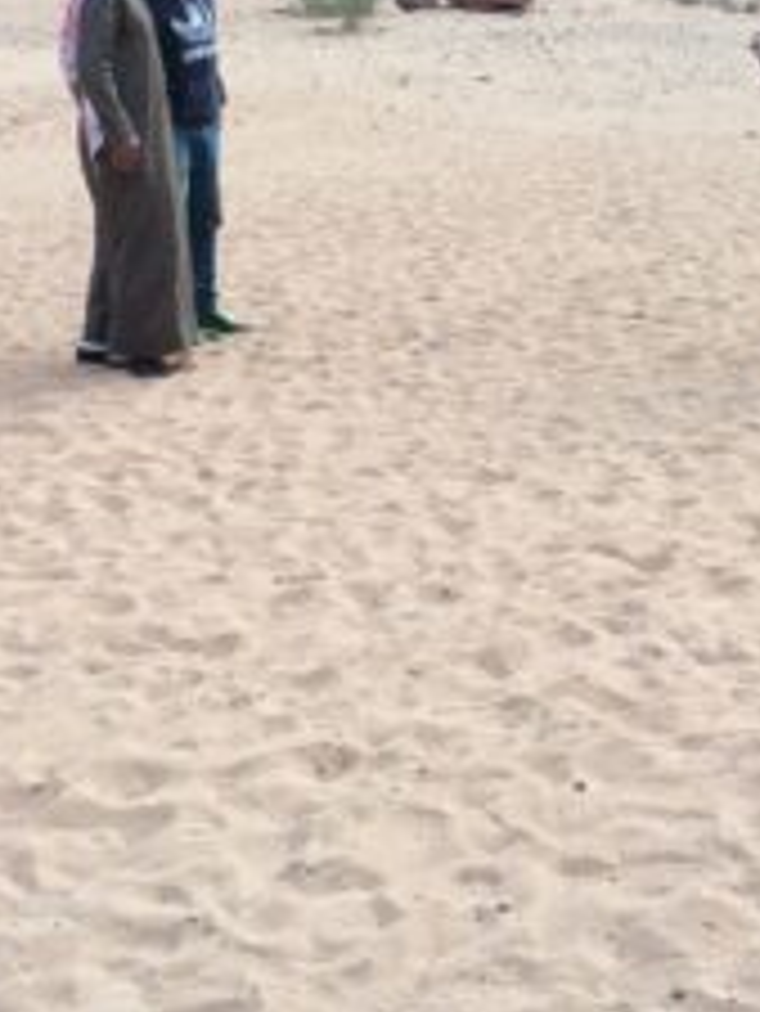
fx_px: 2076
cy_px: 70
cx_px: 486
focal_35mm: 71
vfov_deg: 26.3
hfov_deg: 20.7
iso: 64
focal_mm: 4.12
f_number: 2.2
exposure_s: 1/120
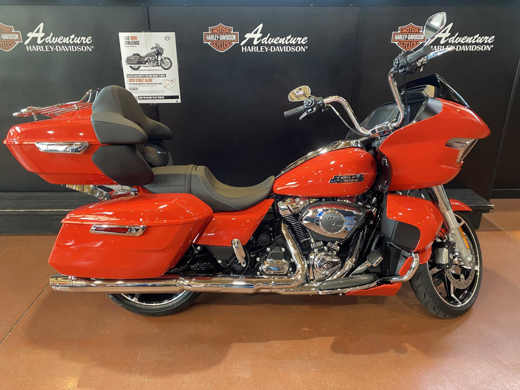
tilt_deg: -21.7
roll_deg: -0.1
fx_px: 391
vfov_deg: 53.1
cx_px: 260
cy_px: 195
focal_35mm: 26
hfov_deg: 67.3
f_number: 1.8
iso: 250
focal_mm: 4.25
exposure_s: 1/60
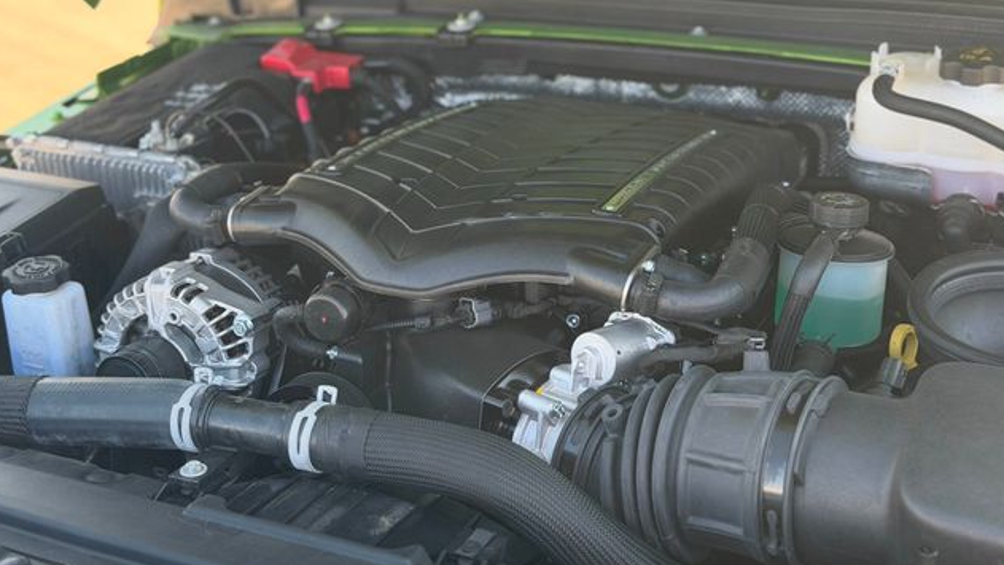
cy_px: 204
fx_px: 1411
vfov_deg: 22.6
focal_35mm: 53
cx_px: 501
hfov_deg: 39.2
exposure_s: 1/285
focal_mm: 6.76
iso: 80
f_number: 1.78
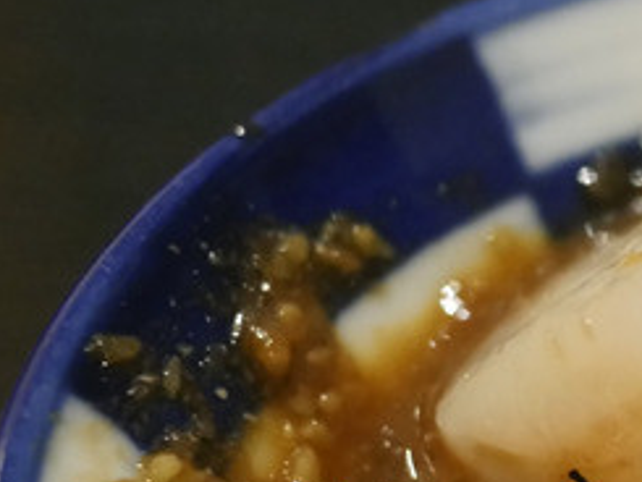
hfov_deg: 11.5
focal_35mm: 163
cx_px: 1032
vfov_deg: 9.1
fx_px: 3025
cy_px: 411
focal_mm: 20
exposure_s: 1/60
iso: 2500
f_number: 2.5
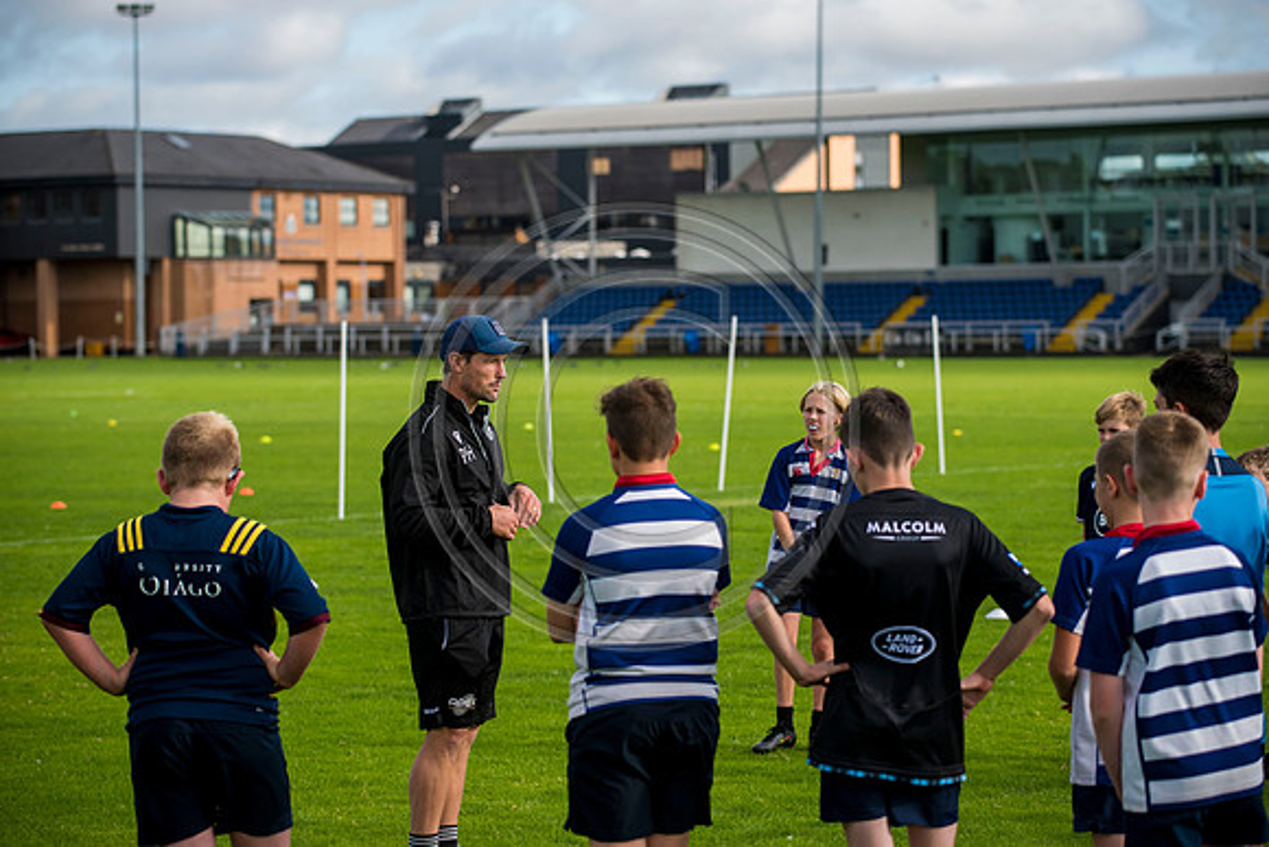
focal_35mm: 110
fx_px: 3878
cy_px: 424
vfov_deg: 12.5
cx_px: 634
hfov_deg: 18.6
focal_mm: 110
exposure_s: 1/1600
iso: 250
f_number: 4
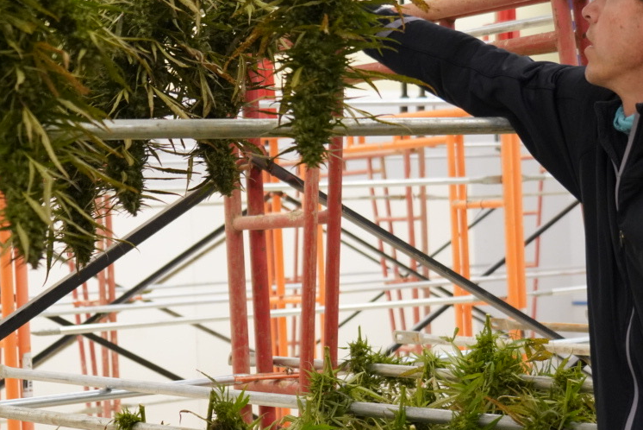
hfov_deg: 22.3
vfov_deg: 15.0
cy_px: 256
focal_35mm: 91
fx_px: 1626
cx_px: 219
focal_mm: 42
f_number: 4.5
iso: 3200
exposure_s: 1/160
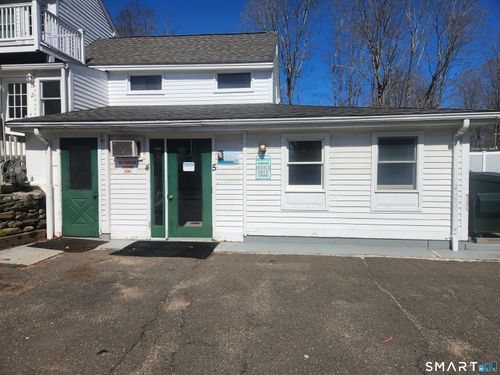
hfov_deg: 73.9
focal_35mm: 23
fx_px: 332
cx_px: 250
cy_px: 188
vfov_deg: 58.9
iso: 20
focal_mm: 5.4
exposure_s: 1/3455
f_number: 1.8
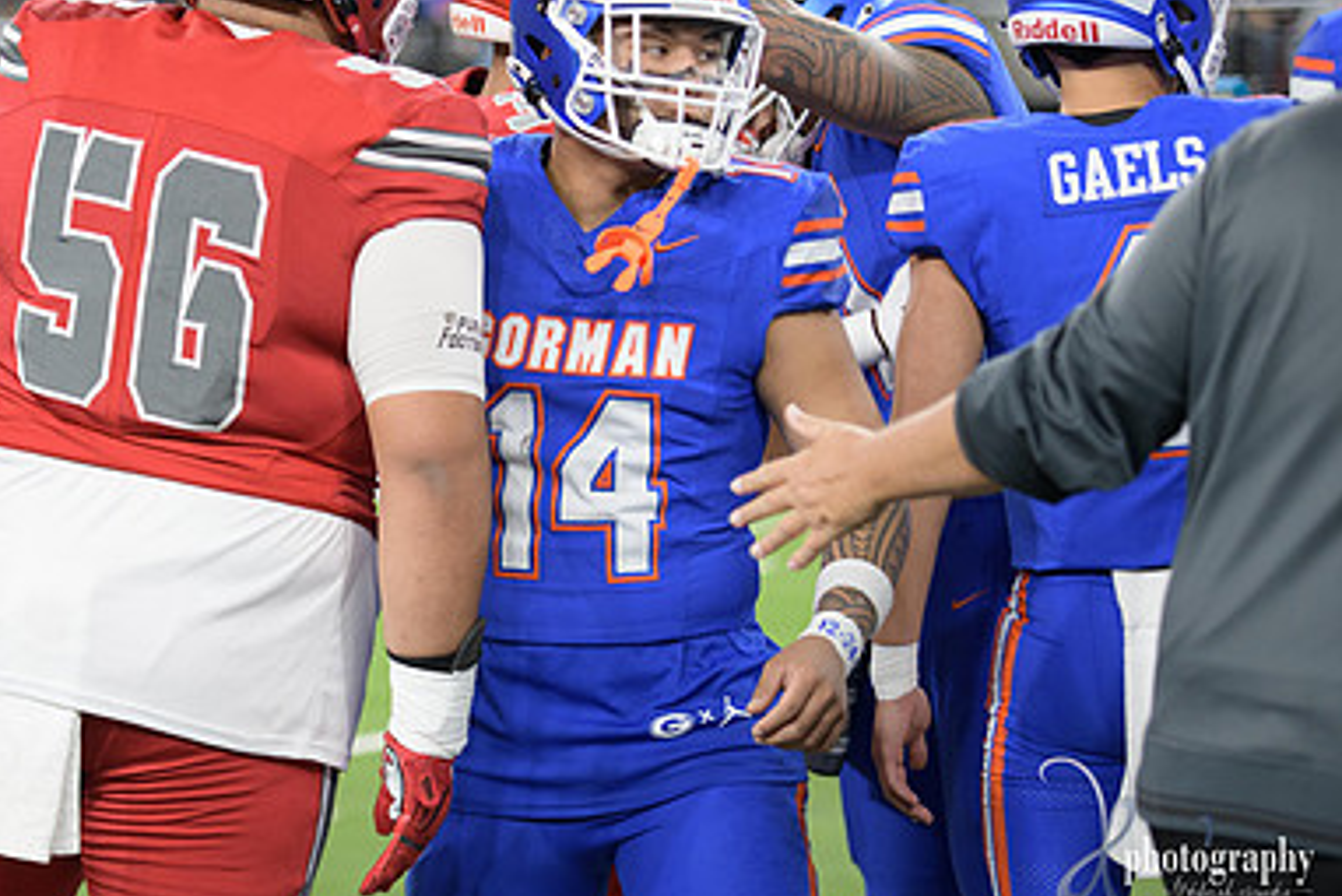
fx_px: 5668
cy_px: 336
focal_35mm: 152
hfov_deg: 13.5
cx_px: 397
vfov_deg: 9.0
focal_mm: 100
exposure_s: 1/400
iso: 1000
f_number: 2.8
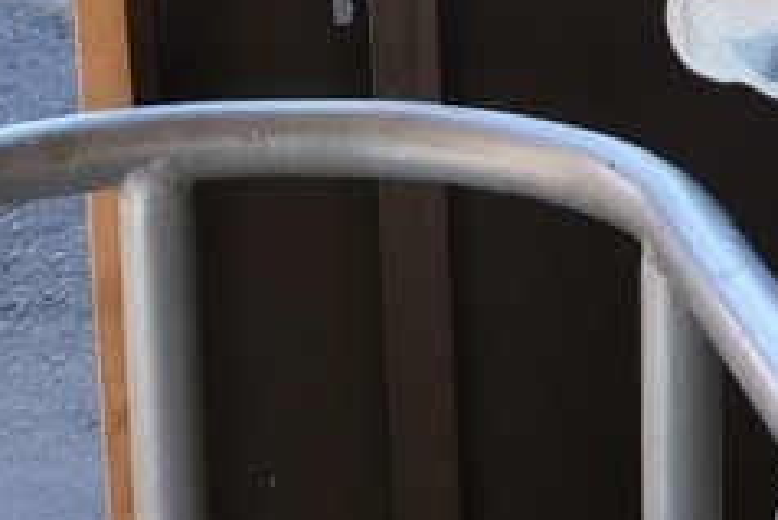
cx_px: 1033
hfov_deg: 14.4
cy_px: 16
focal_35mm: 136
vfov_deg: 10.0
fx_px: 2941
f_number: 3.5
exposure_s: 1/210
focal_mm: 18
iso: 640
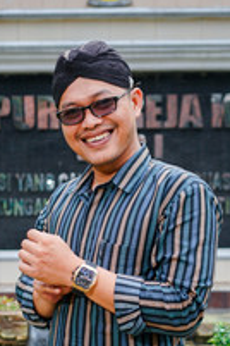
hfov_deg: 15.7
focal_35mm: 87
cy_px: 269
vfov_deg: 23.1
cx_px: 110
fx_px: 834
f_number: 3.2
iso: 200
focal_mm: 35
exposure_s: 1/800
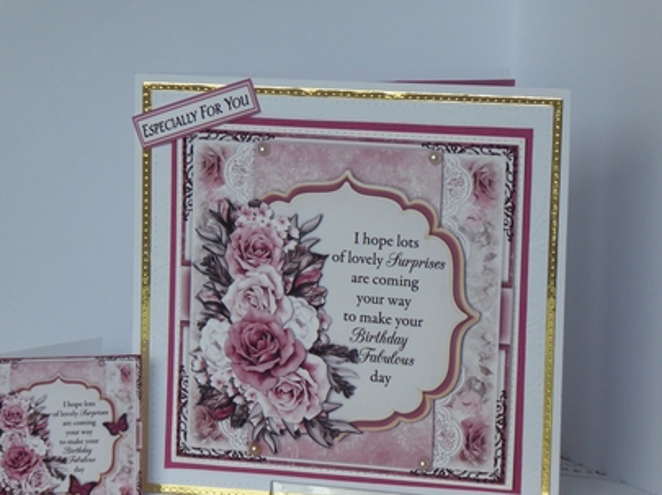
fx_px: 2484
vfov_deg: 11.4
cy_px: 270
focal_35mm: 130
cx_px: 312
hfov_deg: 15.2
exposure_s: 1/60
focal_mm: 19
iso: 400
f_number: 5.1
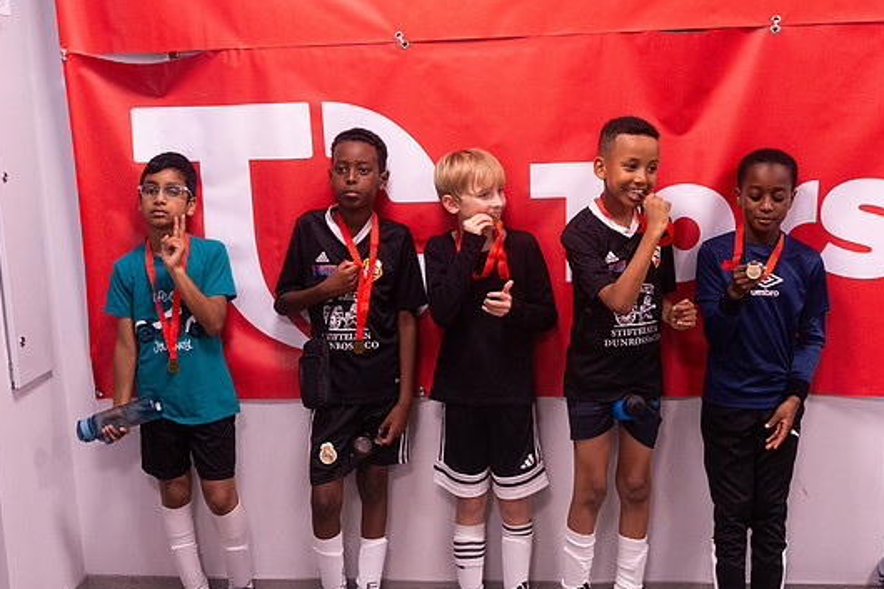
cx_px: 410
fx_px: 1105
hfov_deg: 43.6
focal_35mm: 45
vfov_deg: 29.8
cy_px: 319
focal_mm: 40
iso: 8000
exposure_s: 1/320
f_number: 3.5
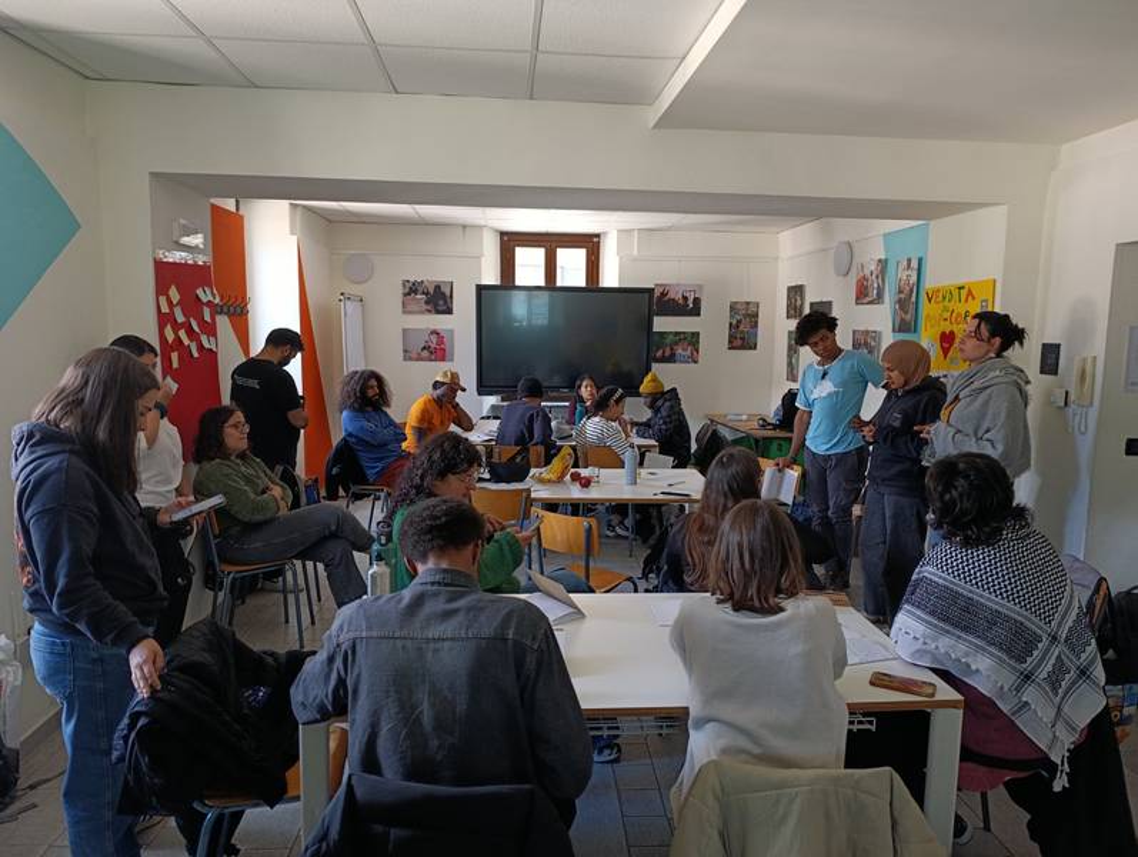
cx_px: 569
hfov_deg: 73.8
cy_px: 428
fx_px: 757
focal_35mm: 23
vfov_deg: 59.0
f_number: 1.65
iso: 926
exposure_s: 1/100
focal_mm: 6.11
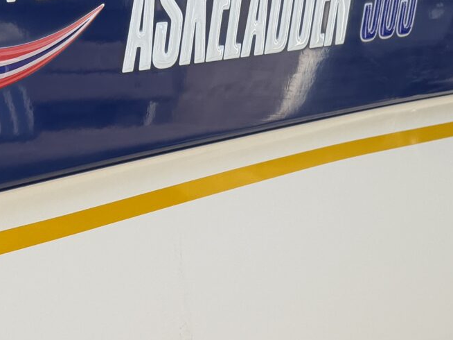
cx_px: 73
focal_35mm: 94
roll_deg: +1.0
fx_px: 1230
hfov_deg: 20.6
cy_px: 266
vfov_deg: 15.6
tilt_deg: -5.7
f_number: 1.78
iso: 80
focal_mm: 6.76
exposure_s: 1/1727
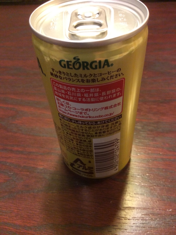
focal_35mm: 32
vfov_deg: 56.9
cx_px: 88
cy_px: 118
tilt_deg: -46.9
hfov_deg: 44.1
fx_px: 217
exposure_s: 1/24
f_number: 2.4
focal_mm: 3.3
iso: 200
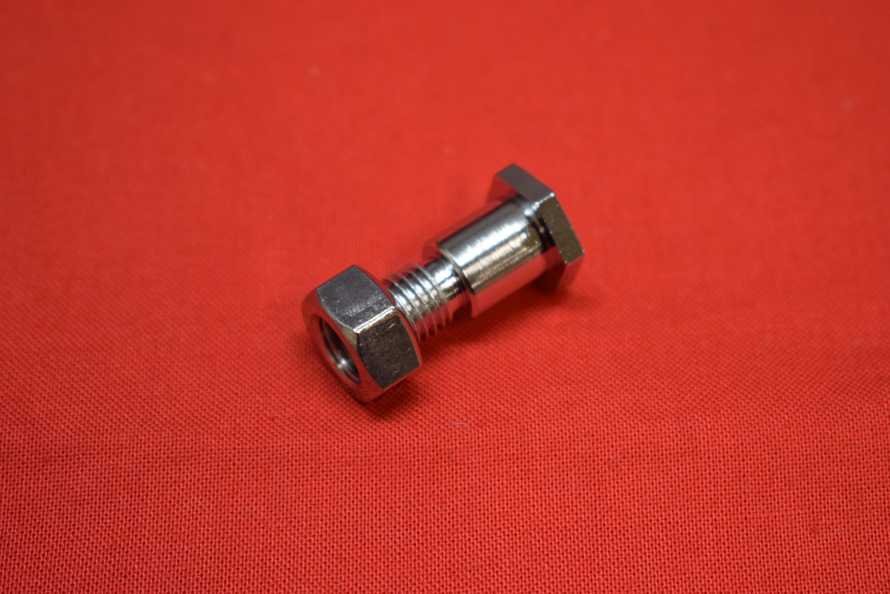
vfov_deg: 16.6
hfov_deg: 24.6
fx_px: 2040
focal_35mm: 82
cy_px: 297
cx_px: 445
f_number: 5.6
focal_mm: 55
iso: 800
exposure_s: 1/60
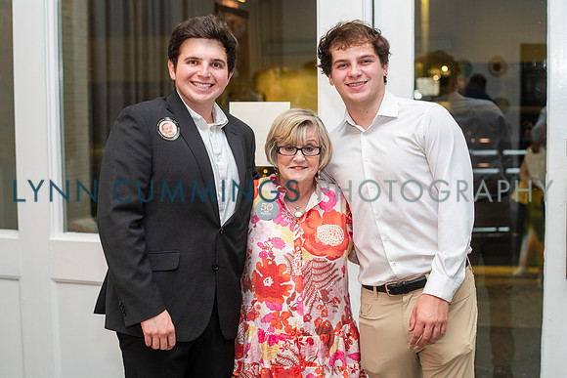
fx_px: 916
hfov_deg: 34.4
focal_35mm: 58
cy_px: 189
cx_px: 284
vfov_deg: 23.3
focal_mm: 58
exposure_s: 1/100
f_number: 4
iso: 1250
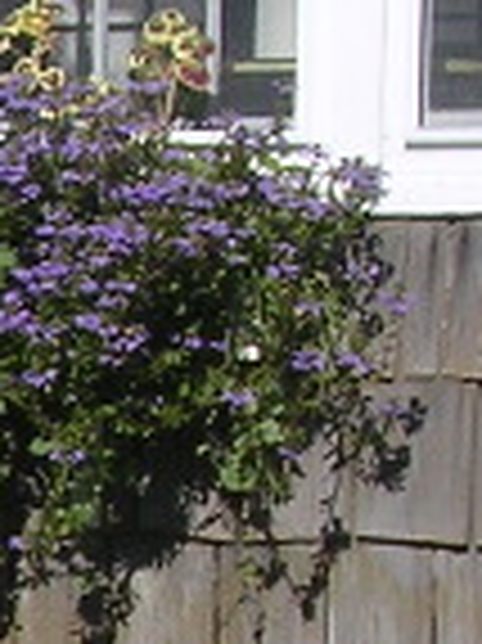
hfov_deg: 4.5
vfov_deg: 6.2
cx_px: -1207
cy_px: 1090
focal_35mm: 313
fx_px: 5820
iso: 100
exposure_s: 1/326
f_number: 6.6
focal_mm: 8.5
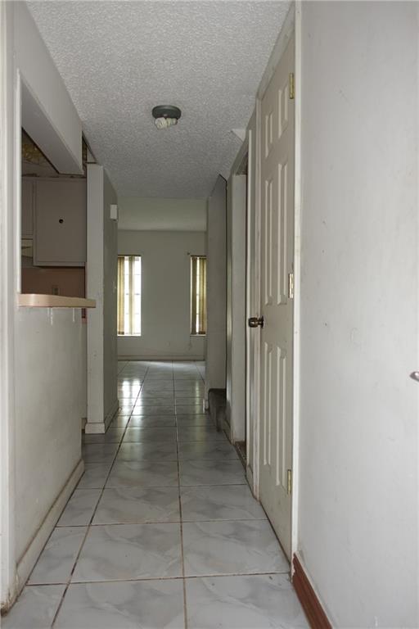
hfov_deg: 53.1
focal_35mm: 24
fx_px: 419
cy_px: 314
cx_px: 210
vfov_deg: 73.7
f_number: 1.8
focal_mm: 8.8
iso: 125
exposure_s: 1/30
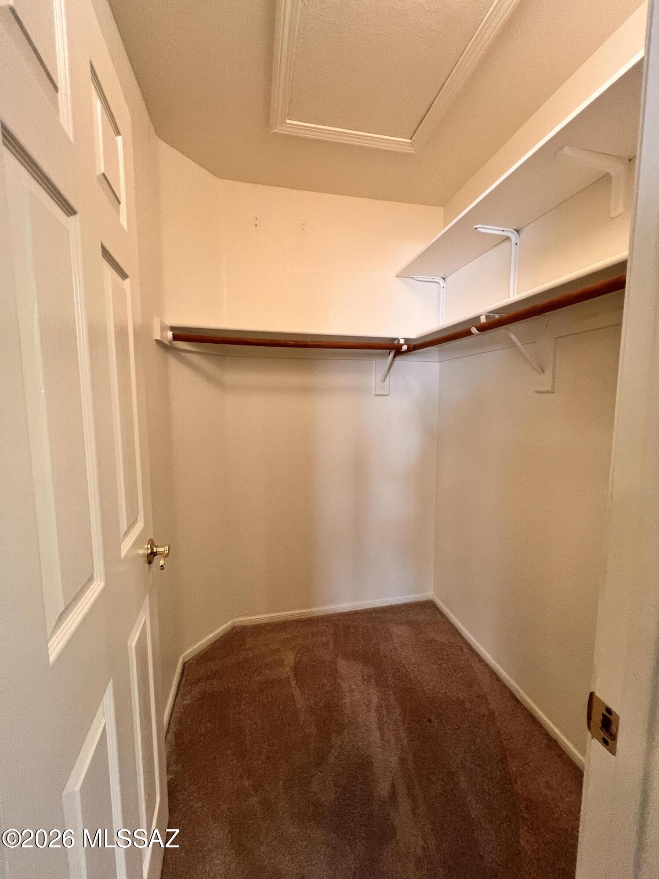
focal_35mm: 13
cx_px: 330
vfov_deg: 106.2
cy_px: 440
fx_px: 330
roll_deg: +0.2
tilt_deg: -5.3
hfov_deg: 89.9
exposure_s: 1/60
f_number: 1.8
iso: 200
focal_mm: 1.57
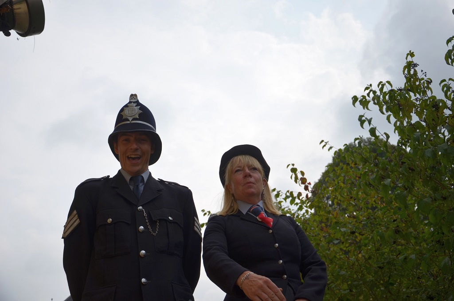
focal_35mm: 45
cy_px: 150
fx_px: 566
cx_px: 227
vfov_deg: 29.7
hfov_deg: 43.7
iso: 100
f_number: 4.2
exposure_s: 1/2000
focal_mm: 30
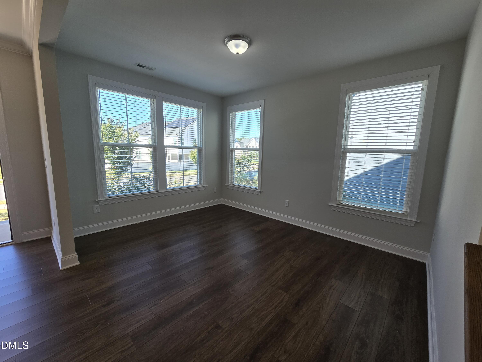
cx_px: 241
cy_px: 181
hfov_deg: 106.2
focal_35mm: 13
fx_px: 181
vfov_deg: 89.9
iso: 50
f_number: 2.2
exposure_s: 1/160
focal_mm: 2.2
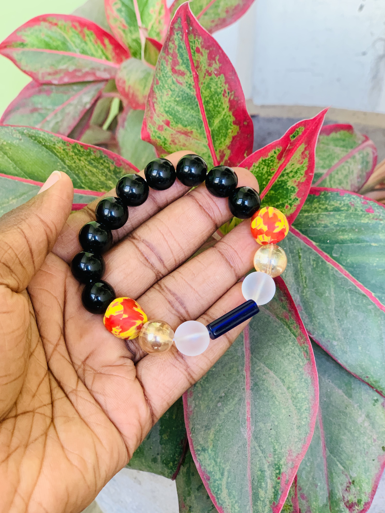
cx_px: 193
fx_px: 786
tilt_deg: -29.9
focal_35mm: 53
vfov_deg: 36.2
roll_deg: -3.9
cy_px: 260
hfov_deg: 27.5
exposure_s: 1/79
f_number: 2.4
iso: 125
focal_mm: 6
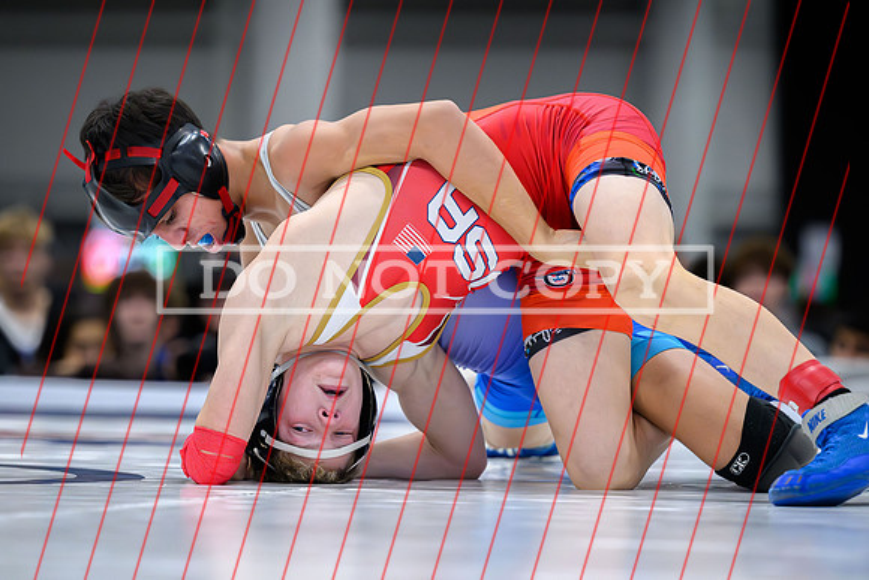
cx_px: 362
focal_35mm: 205
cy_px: 294
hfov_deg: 10.0
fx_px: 4952
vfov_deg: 6.7
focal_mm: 150
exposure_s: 1/800
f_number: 2.8
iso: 11400
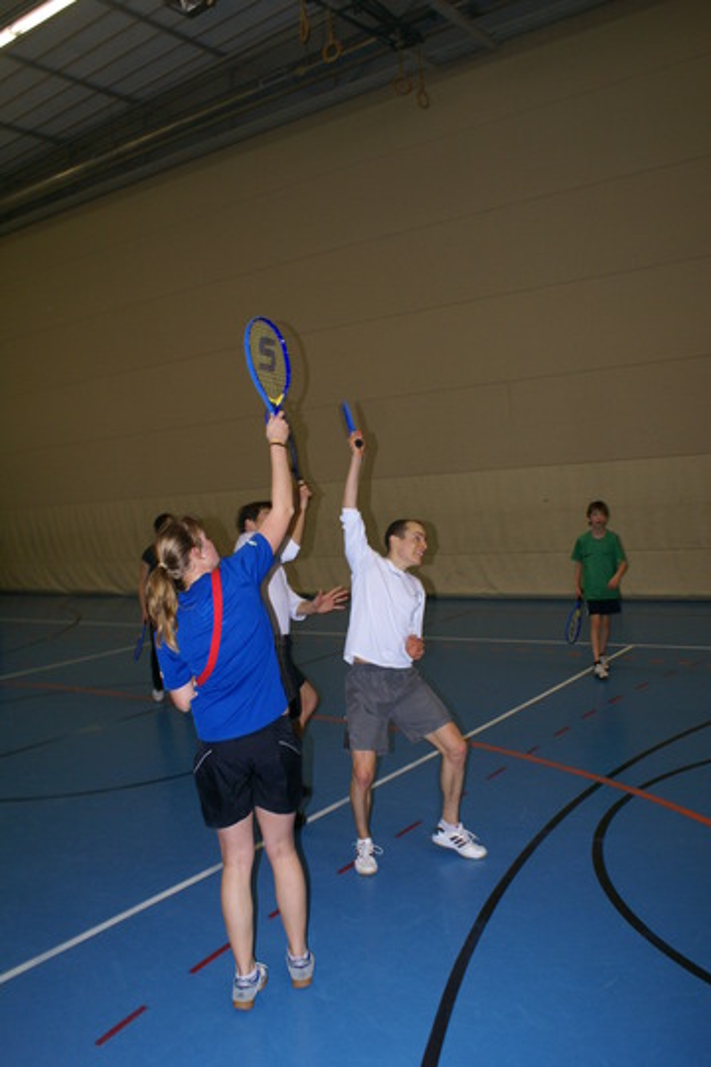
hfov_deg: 43.6
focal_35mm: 30
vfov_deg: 61.9
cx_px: 356
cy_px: 534
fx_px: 889
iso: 400
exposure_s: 1/60
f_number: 5.6
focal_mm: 20
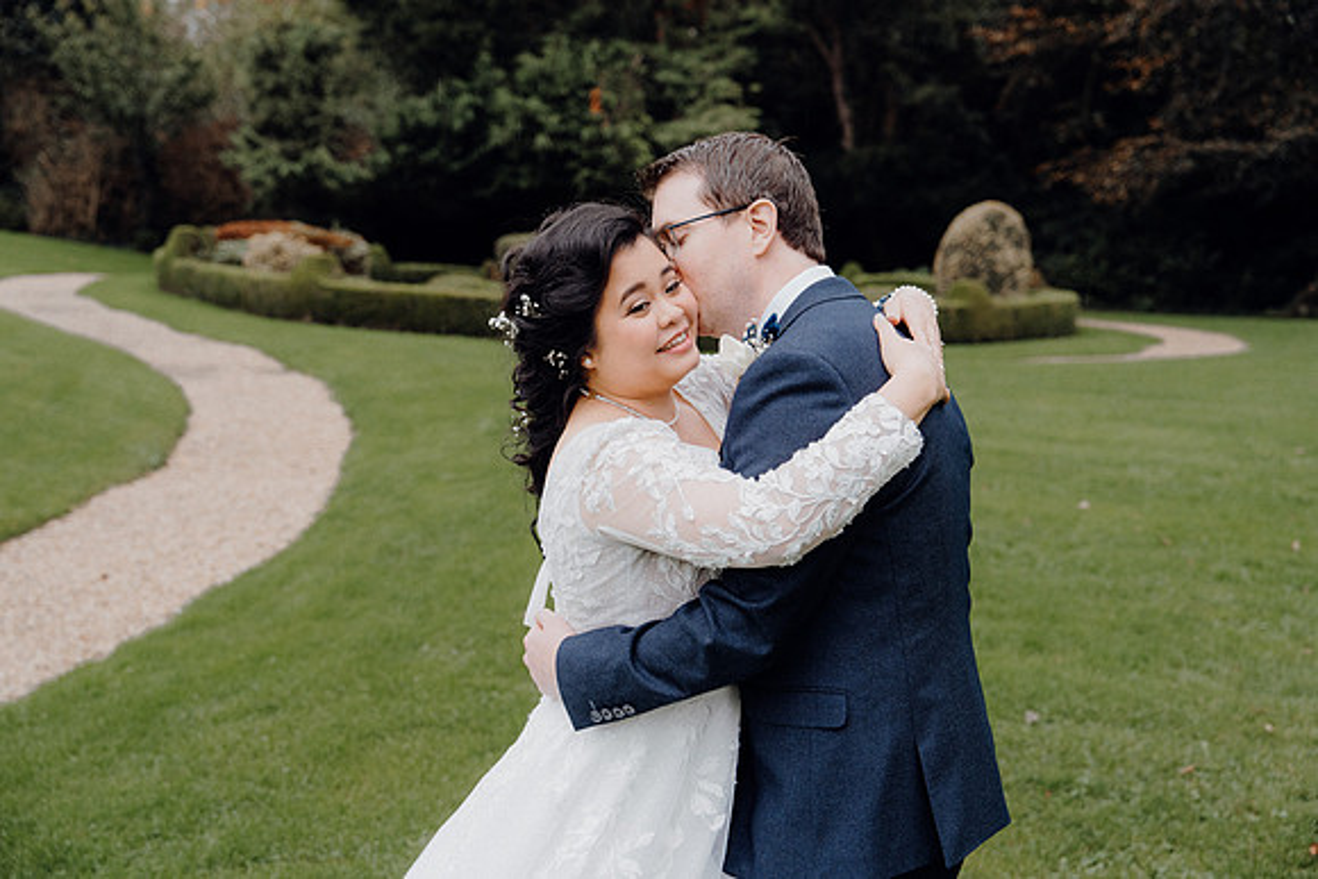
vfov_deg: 31.9
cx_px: 659
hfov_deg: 46.4
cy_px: 440
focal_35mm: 42
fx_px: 1538
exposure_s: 1/160
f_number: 3.5
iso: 800
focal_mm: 42
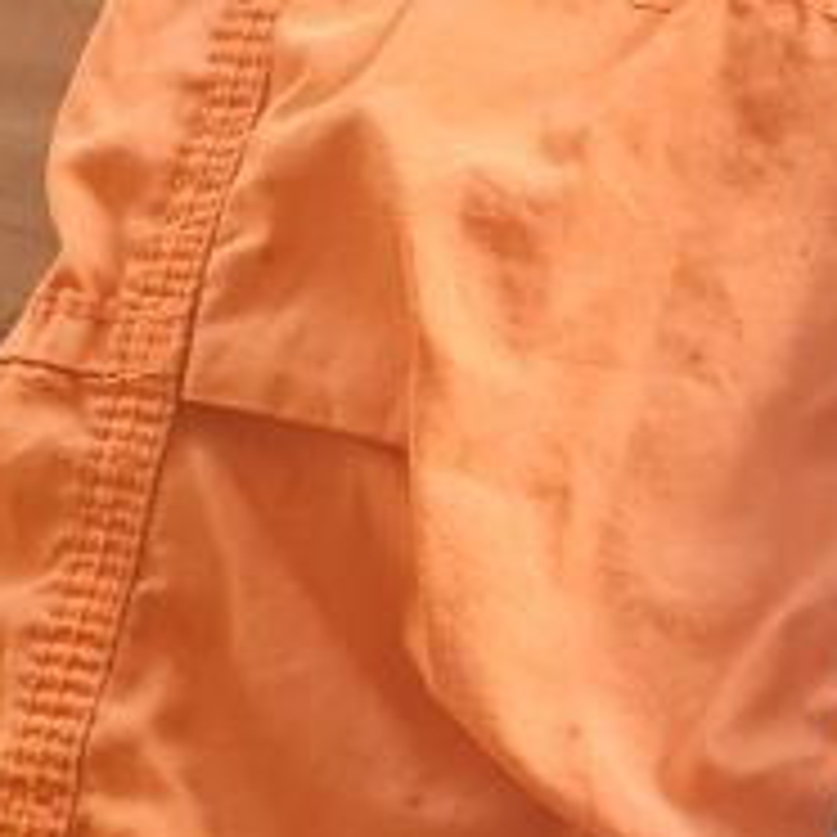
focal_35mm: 165
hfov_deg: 9.2
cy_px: 911
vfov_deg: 10.5
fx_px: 4514
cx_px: 2200
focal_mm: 5.4
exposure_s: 1/100
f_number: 1.8
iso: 250
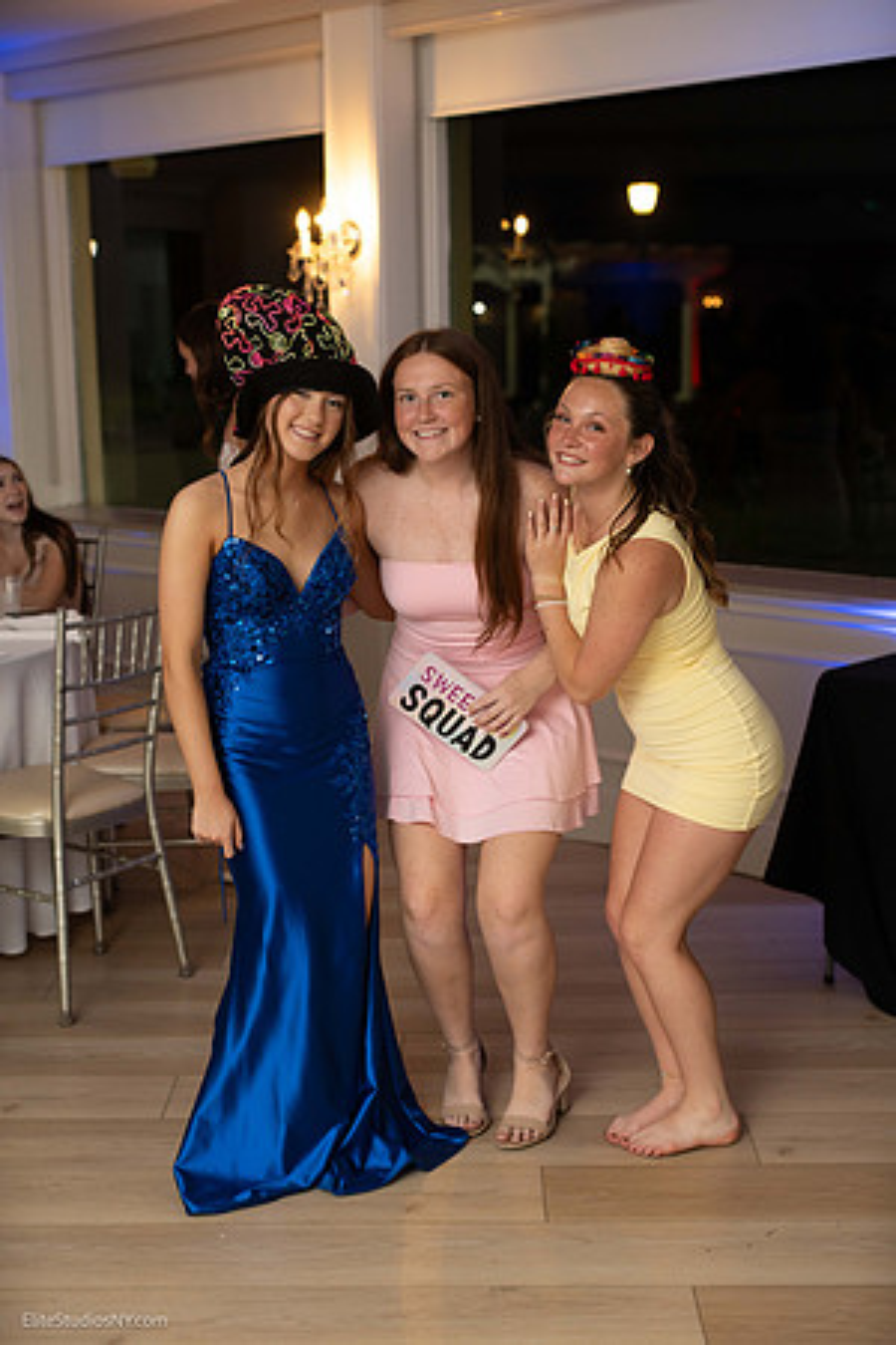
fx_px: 1867
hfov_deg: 27.0
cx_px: 448
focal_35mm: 50
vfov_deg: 39.6
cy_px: 672
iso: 1600
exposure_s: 1/125
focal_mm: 50
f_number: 2.8
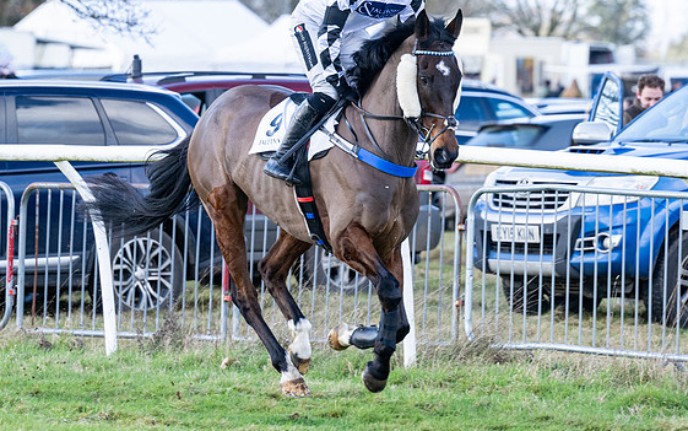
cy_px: 181
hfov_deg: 5.1
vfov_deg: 3.2
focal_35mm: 415
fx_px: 7784
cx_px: 340
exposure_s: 1/640
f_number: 4
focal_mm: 170
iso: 400
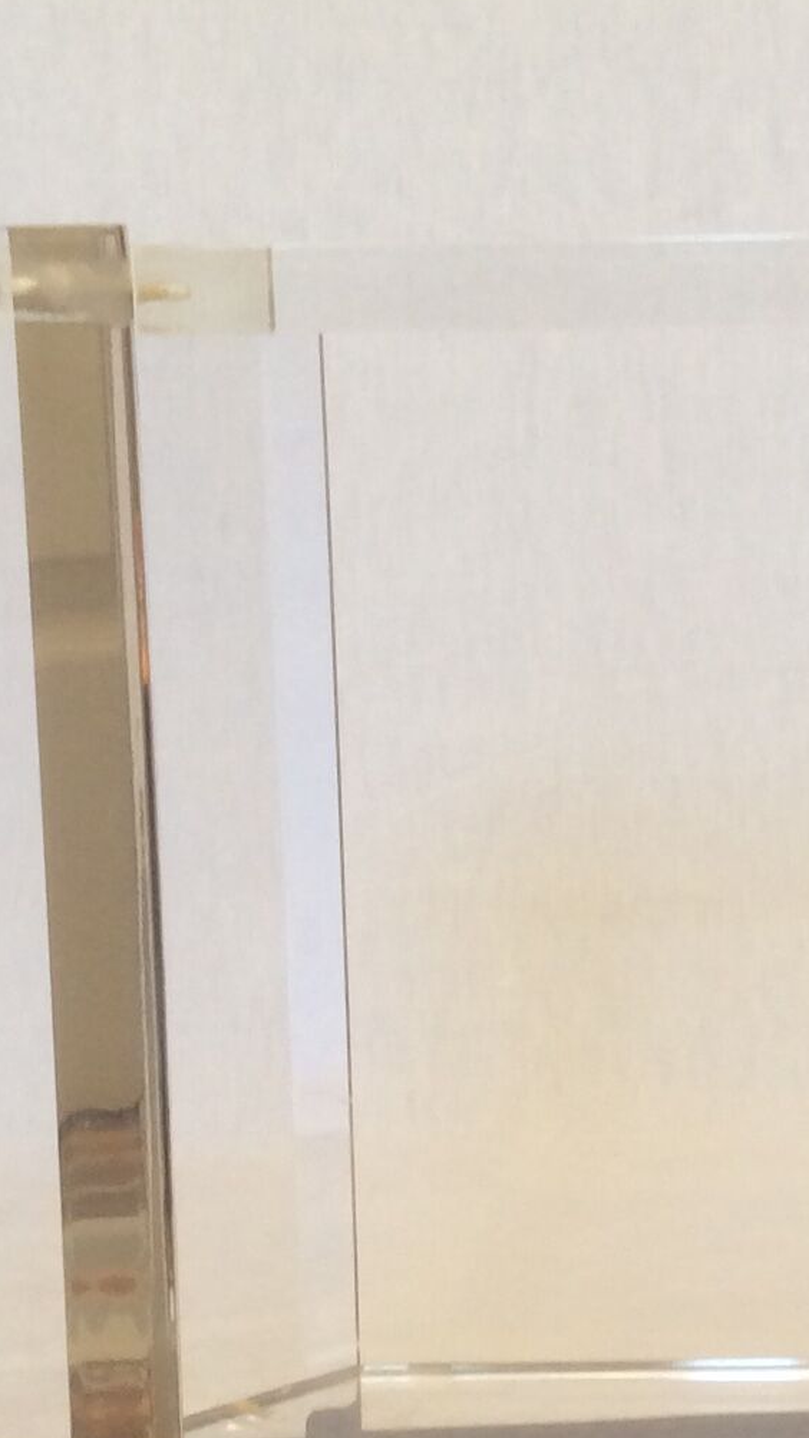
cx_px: 648
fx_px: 3433
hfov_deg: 13.4
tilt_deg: -10.8
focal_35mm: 90
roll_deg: +1.5
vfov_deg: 23.5
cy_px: 994
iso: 40
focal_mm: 3.3
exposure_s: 1/33
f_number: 2.4
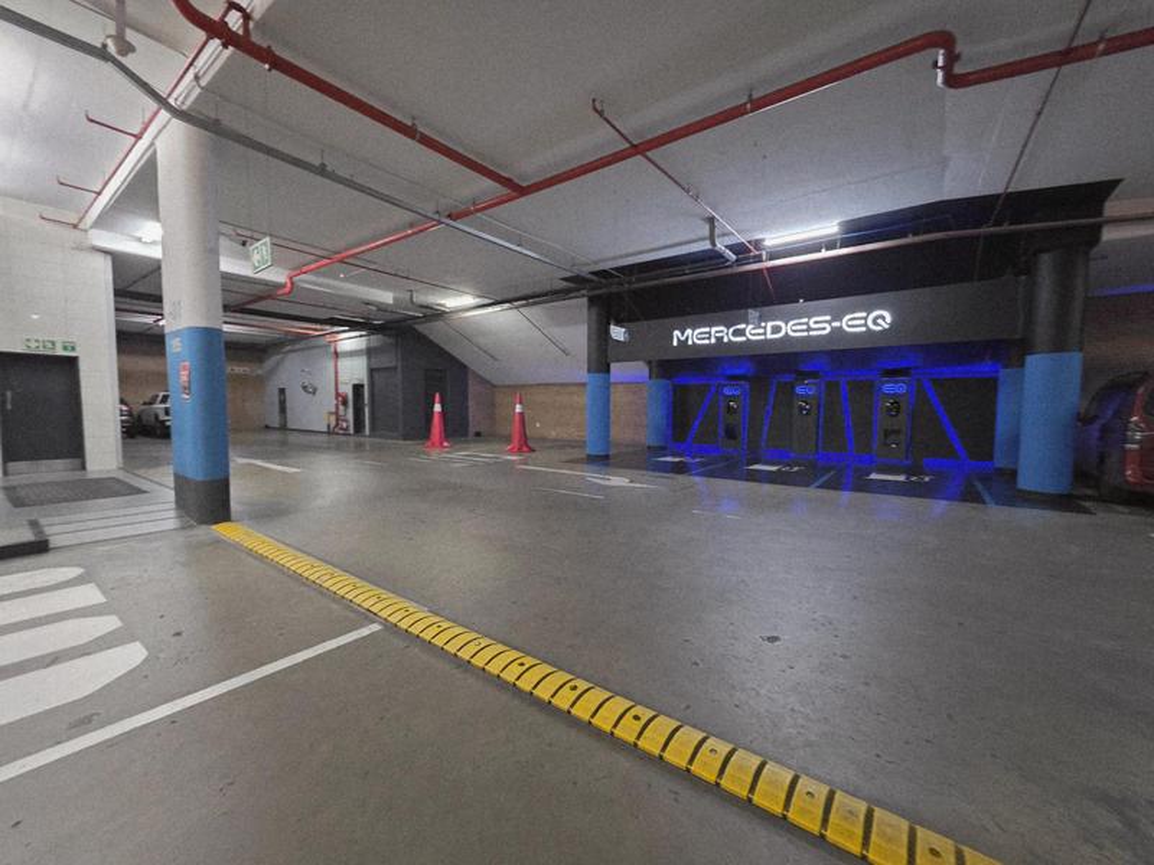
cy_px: 432
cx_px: 577
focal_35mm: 13
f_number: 1.9
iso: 1000
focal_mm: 2.2
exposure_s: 1/33.3
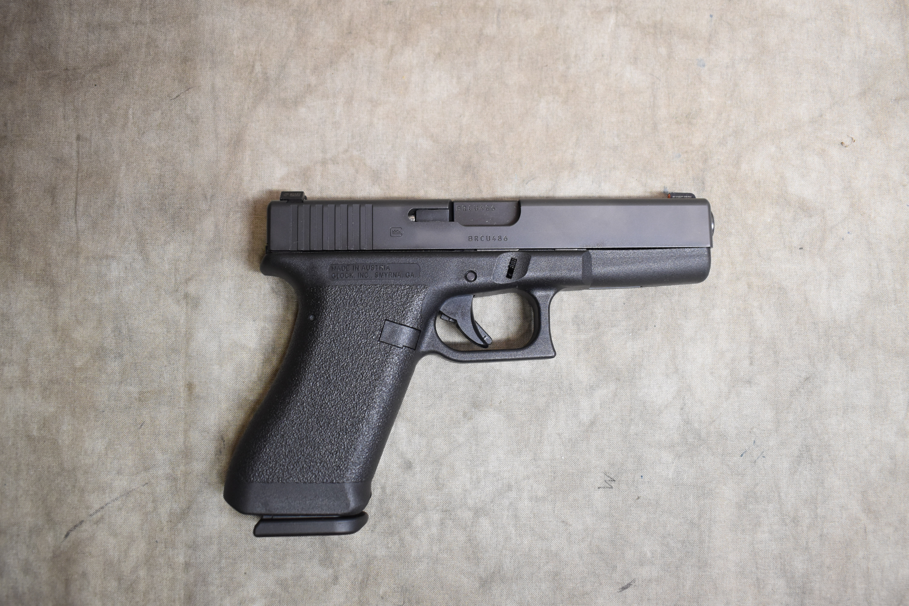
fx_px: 833
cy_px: 303
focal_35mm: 33
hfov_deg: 57.2
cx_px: 454
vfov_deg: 40.0
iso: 1100
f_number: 3.8
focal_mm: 22
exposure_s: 1/125
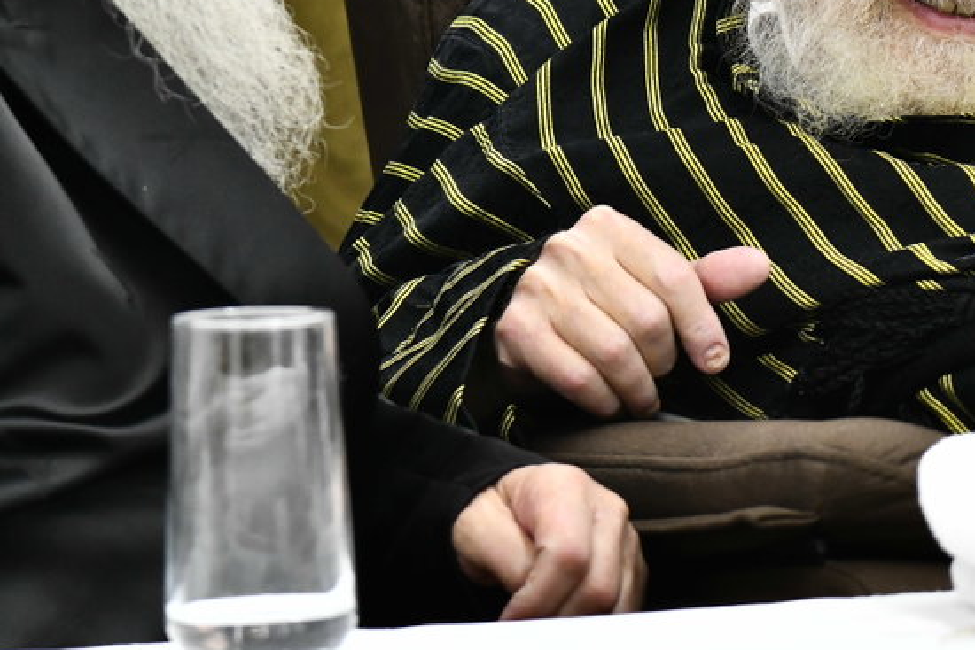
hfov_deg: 3.0
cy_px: -164
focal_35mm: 687
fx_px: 18610
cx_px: 787
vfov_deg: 2.0
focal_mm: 270
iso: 1600
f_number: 5.6
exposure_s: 1/160
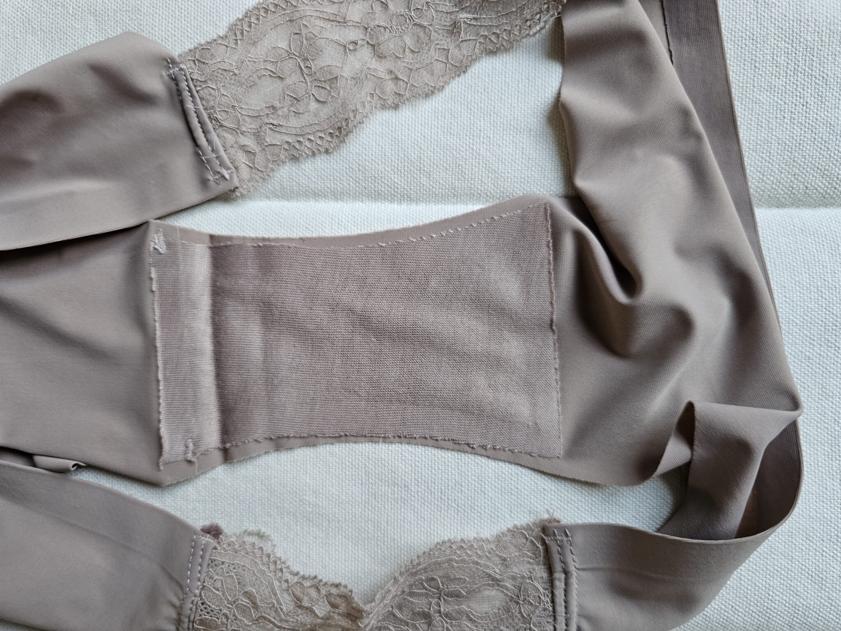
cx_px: 420
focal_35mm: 23
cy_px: 316
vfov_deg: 58.9
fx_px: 559
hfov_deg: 73.9
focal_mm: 6.3
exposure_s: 1/37.1
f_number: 1.7
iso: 320
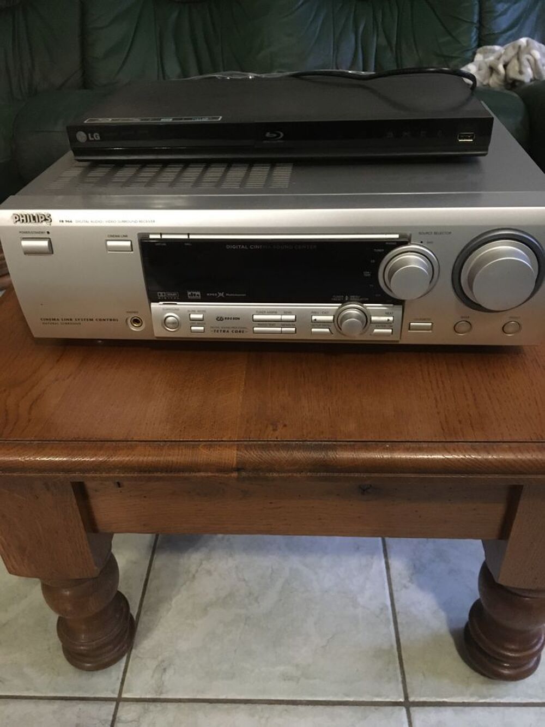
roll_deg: +0.8
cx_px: 272
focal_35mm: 29
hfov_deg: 48.2
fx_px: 609
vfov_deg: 61.7
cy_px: 364
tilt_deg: -34.4
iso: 400
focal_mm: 4.15
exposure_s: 1/17
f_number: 2.2
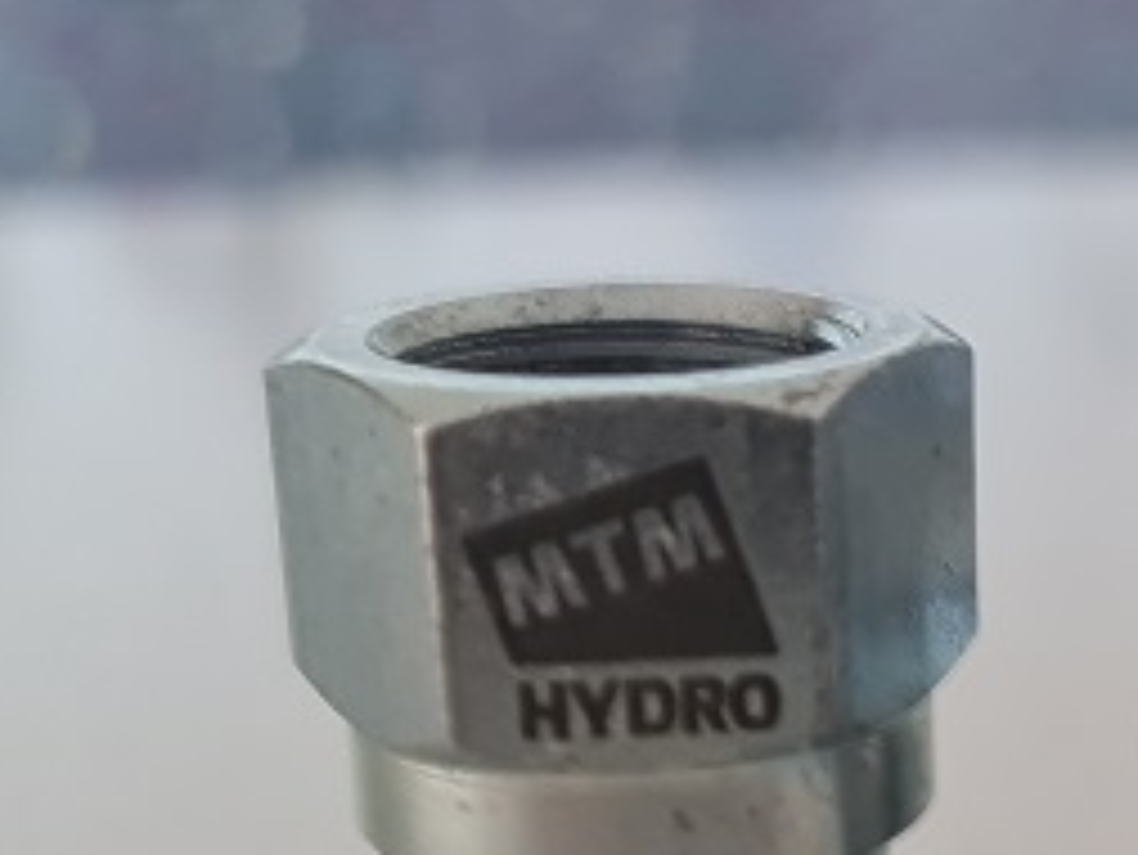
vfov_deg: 18.1
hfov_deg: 23.3
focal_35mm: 79
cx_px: 1228
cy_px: 886
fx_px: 2598
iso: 160
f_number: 1.8
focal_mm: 7
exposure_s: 1/60
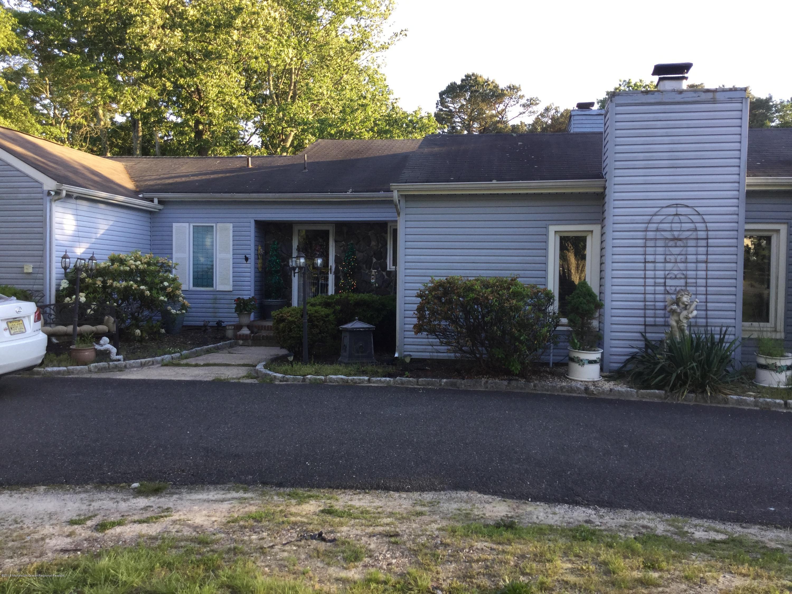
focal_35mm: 31
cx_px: 396
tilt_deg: -1.6
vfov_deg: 45.4
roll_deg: -1.1
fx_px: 709
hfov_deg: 58.4
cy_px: 297
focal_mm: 3.3
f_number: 2.4
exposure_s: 1/120
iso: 32
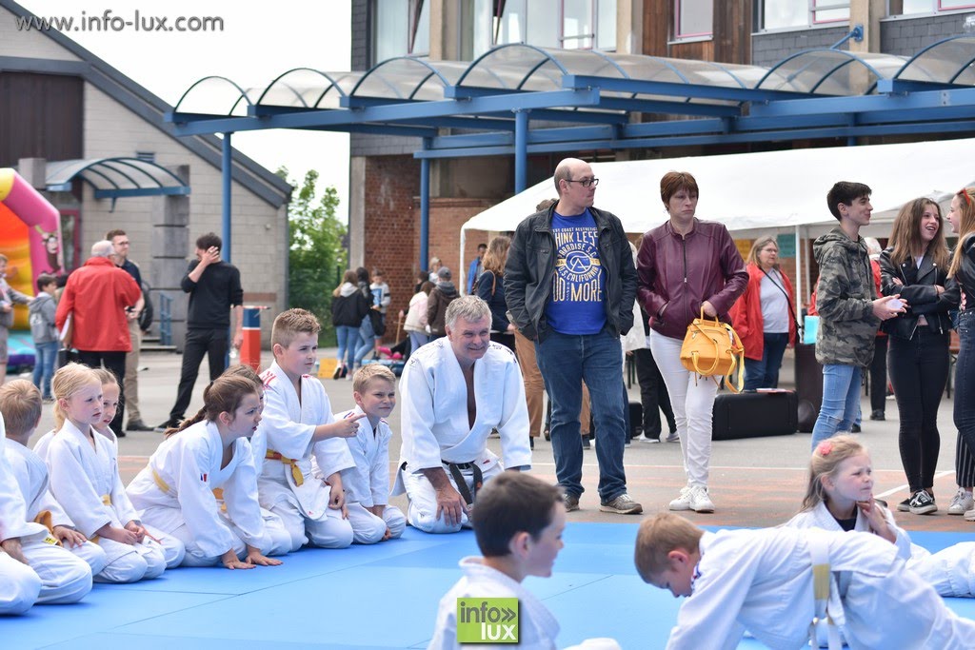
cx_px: 488
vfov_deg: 15.2
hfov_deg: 22.6
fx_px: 2438
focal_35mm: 90
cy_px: 325
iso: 100
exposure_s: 1/500
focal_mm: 60
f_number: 3.5
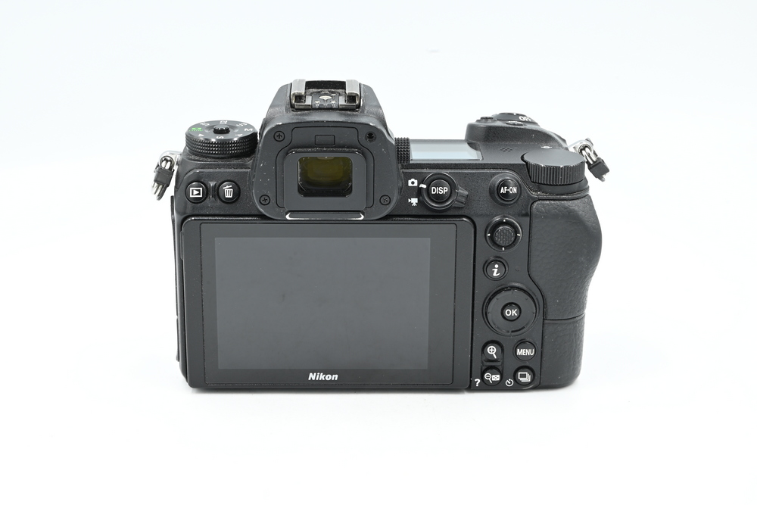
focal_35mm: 75
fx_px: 1577
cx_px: 378
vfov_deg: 18.2
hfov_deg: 27.0
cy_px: 252
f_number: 14
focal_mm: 75
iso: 200
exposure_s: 1/13
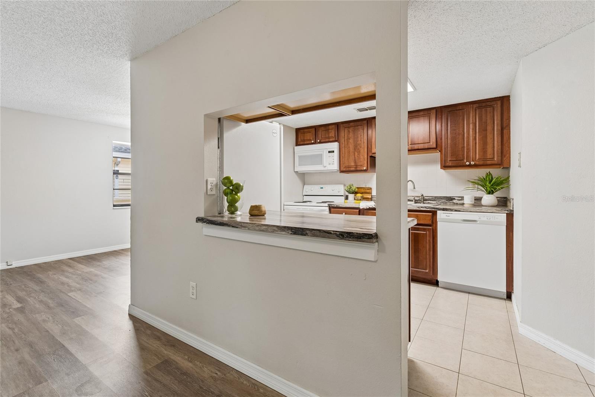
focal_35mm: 15
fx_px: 248
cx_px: 298
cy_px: 198
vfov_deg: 77.3
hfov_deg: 100.4
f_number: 7.1
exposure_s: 1/6
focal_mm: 10
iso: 100
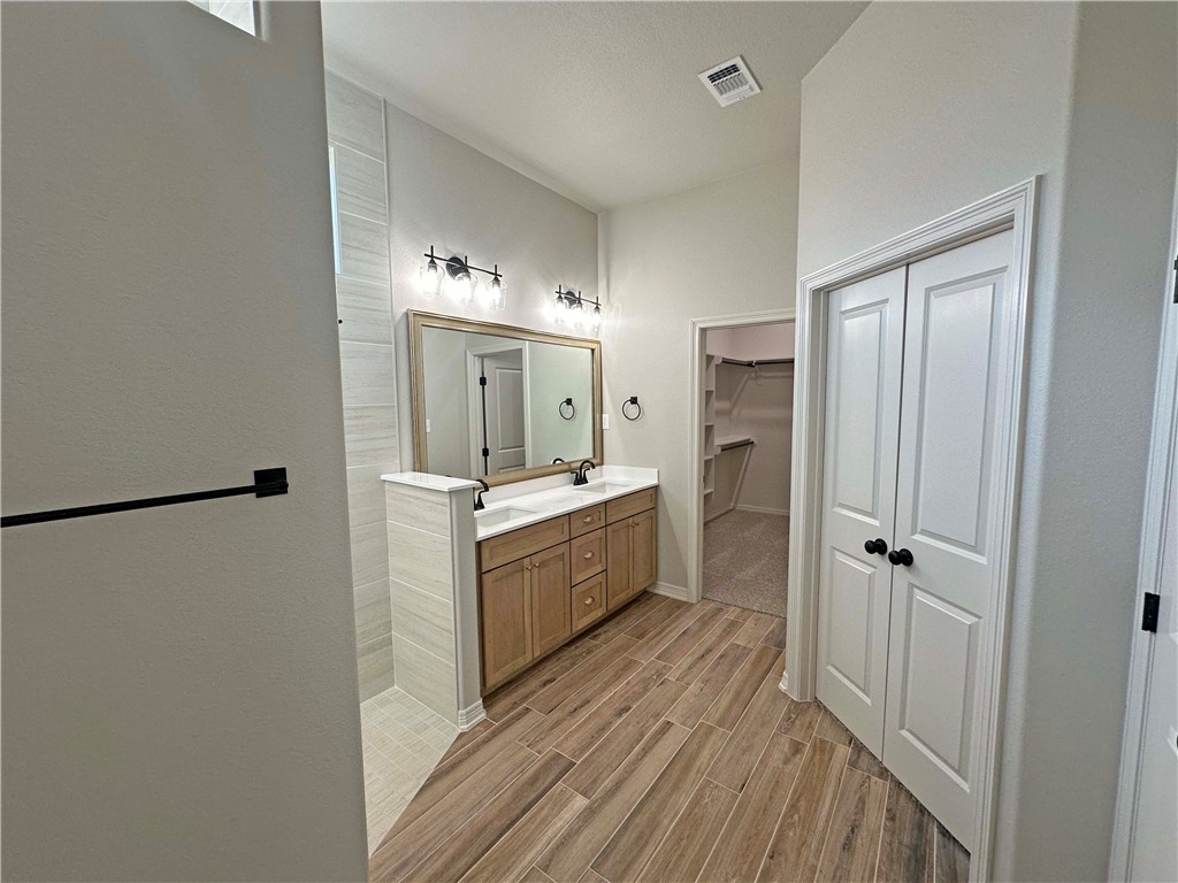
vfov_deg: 85.7
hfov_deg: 102.1
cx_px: 589
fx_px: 476
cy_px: 442
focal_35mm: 14
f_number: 2.2
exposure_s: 1/120
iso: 100
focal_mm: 2.22
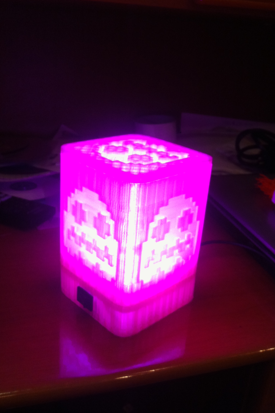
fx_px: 424
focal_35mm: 37
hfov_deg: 35.9
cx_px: 139
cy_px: 206
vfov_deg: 51.9
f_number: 2.8
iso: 160
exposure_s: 1/15
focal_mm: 3.85
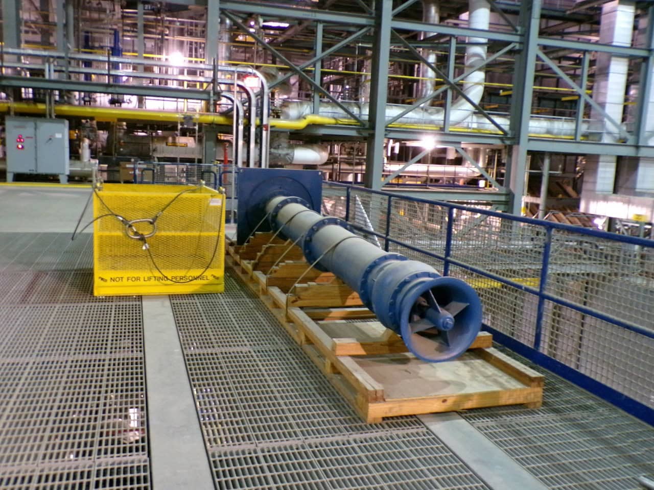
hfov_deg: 56.8
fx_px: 605
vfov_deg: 44.2
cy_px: 245
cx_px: 327
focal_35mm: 32
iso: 800
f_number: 3.2
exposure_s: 1/5
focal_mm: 5.8
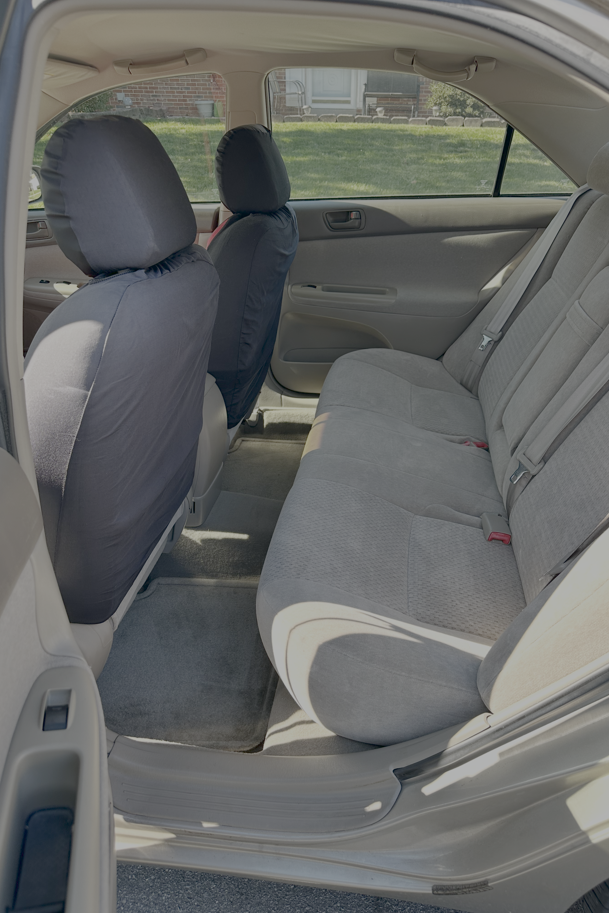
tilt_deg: -28.5
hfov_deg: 51.2
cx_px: 336
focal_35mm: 25
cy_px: 457
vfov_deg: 71.5
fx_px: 634
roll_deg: -2.0
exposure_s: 1/340
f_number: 1.78
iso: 80
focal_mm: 6.86
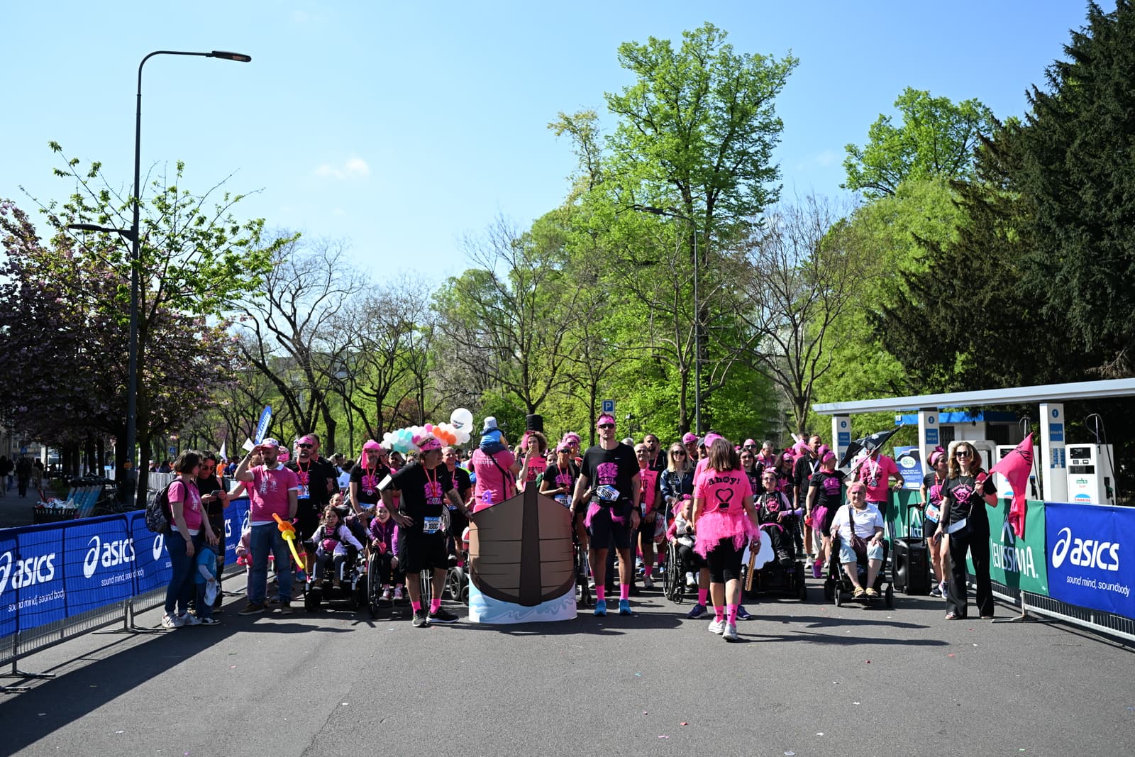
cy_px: 378
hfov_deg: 54.4
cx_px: 568
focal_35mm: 35
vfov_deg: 37.9
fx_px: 1103
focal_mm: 35
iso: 500
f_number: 3.5
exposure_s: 1/4000
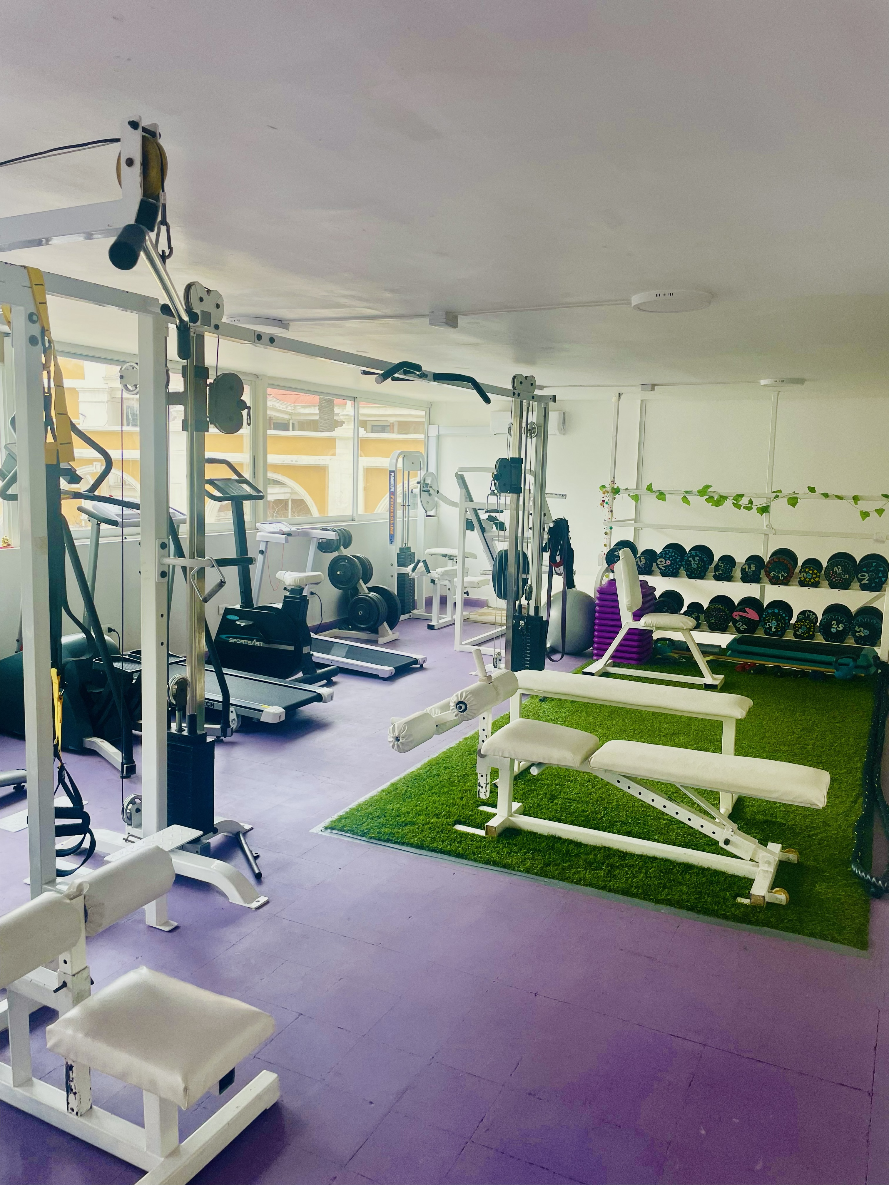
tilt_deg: -6.6
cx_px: 444
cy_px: 592
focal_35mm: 26
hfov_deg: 53.1
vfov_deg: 67.3
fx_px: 890
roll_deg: -1.6
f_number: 1.6
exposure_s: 1/121
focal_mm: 4.2
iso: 64
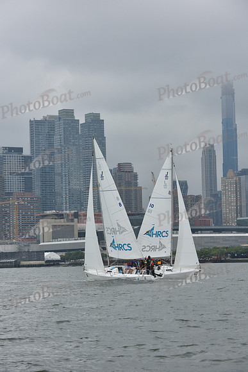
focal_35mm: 120
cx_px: 124
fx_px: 1239
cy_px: 186
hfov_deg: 11.4
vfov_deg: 17.1
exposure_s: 1/800
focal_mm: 120
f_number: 9
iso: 400
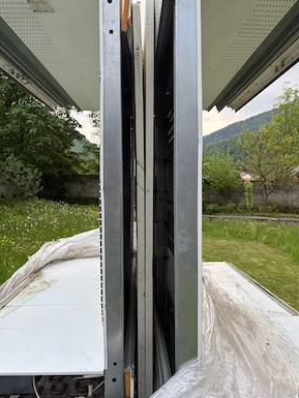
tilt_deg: -0.4
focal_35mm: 27
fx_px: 311
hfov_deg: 51.4
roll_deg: -2.4
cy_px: 203
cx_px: 150
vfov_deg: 65.3
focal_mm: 5.96
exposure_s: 1/122
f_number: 1.6
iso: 64
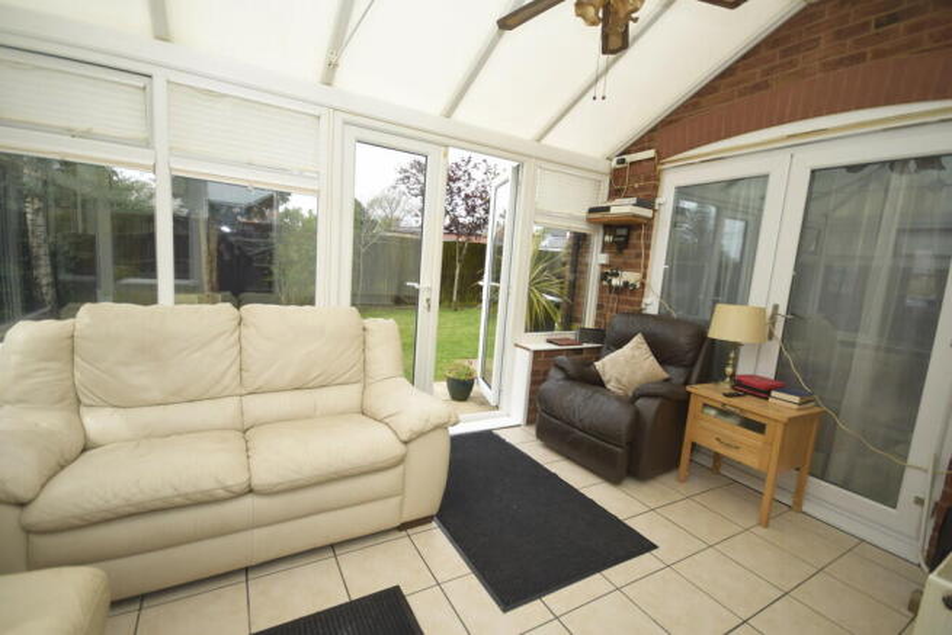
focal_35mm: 15
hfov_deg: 100.4
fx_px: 397
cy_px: 318
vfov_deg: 77.4
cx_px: 476
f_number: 5
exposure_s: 1/200
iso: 100
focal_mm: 10
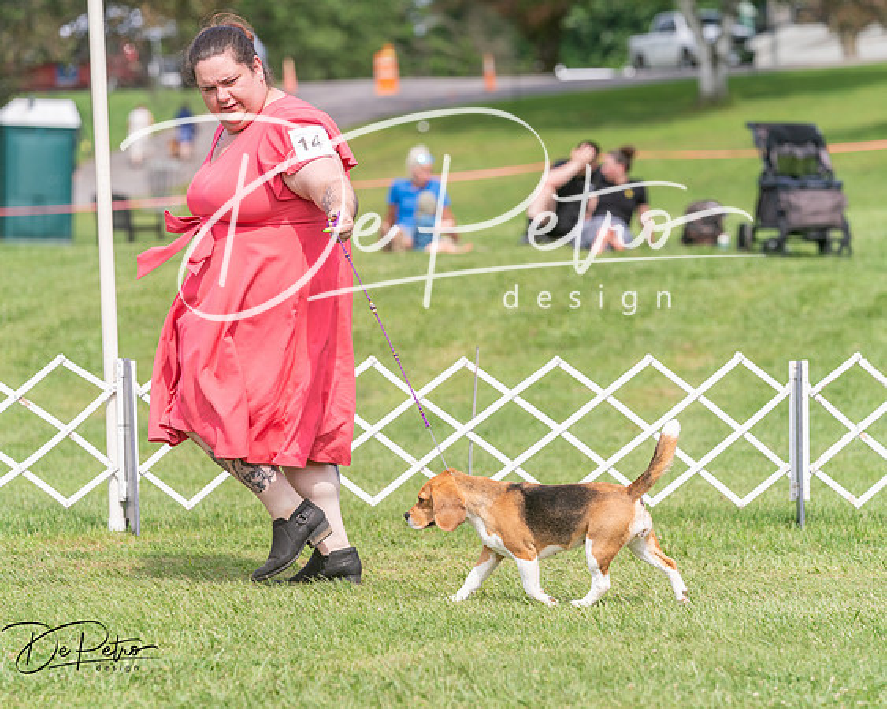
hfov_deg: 10.3
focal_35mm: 188
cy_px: 354
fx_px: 4936
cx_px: 444
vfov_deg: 8.2
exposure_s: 1/1600
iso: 320
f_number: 4.5
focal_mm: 167
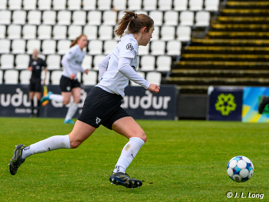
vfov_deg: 3.9
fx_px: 2938
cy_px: 75
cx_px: 147
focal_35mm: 378
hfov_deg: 5.2
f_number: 6.3
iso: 450
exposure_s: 1/1000
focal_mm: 250
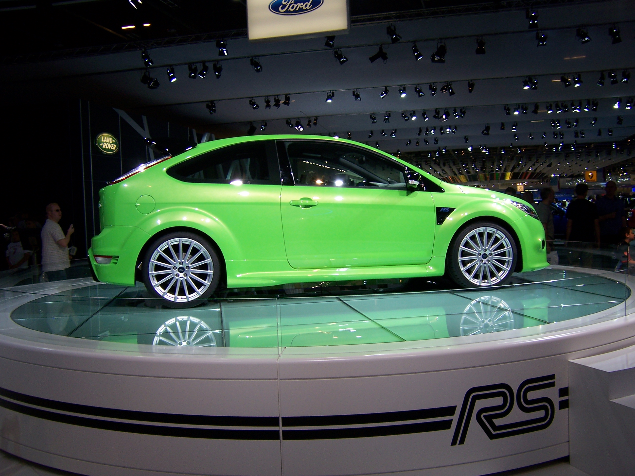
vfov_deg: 42.9
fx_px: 605
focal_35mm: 33
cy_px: 238
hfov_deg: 55.4
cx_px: 318
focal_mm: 5.5
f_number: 3.4
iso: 80
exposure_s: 1/125
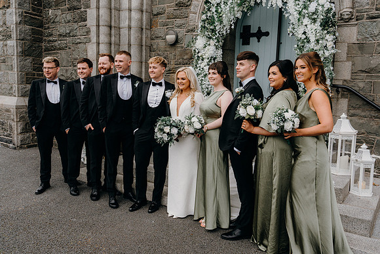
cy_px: 127
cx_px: 190
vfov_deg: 42.3
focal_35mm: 31
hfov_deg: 60.3
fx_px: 327
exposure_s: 1/200
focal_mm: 31
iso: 500
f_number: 7.1
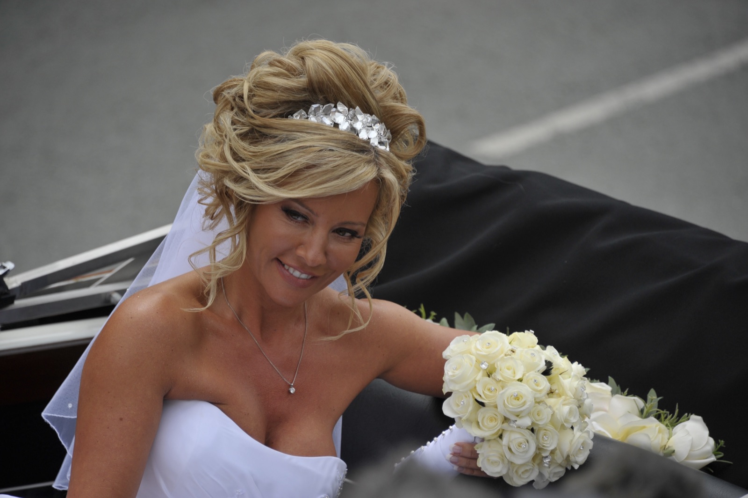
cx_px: 374
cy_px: 249
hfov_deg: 6.9
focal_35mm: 300
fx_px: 6228
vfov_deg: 4.6
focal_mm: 300
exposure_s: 1/2500
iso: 500
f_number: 6.3
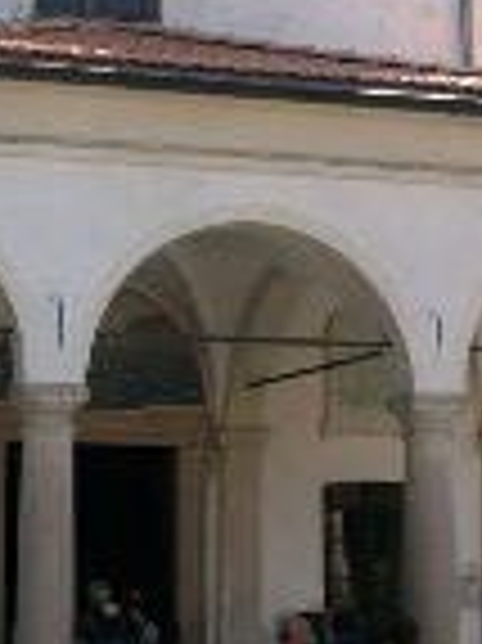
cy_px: 189
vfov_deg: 20.6
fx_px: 1766
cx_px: 153
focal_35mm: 95
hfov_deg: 15.5
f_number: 2.8
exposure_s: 1/429
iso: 64
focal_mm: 5.7
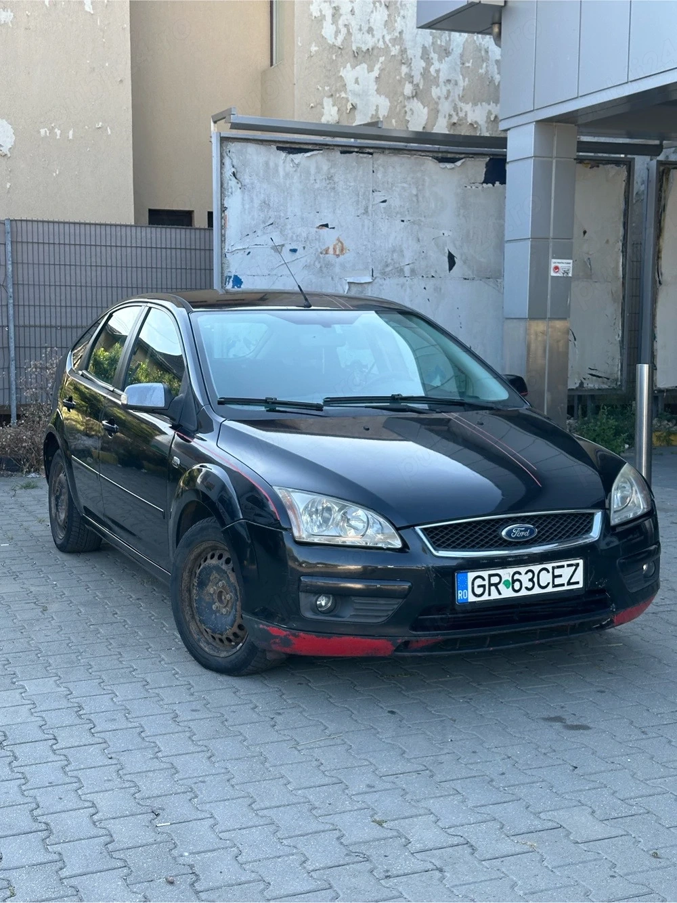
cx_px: 338
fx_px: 1252
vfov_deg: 39.7
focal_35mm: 48
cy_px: 452
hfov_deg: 30.3
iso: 64
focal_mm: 6.86
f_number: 1.78
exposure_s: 1/444
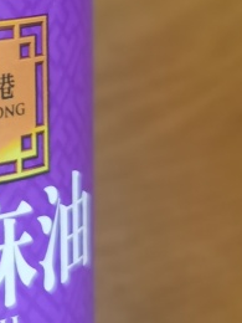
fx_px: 1035
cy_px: 13
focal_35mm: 111
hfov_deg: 12.3
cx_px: -177
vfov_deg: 17.4
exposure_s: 1/33.3
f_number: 1.6
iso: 640
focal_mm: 5.56
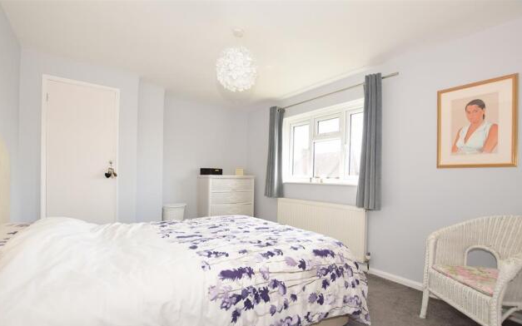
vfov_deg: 71.0
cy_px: 181
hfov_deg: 97.8
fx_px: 228
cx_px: 256
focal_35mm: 16
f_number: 5.6
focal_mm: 10
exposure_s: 1/80
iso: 400
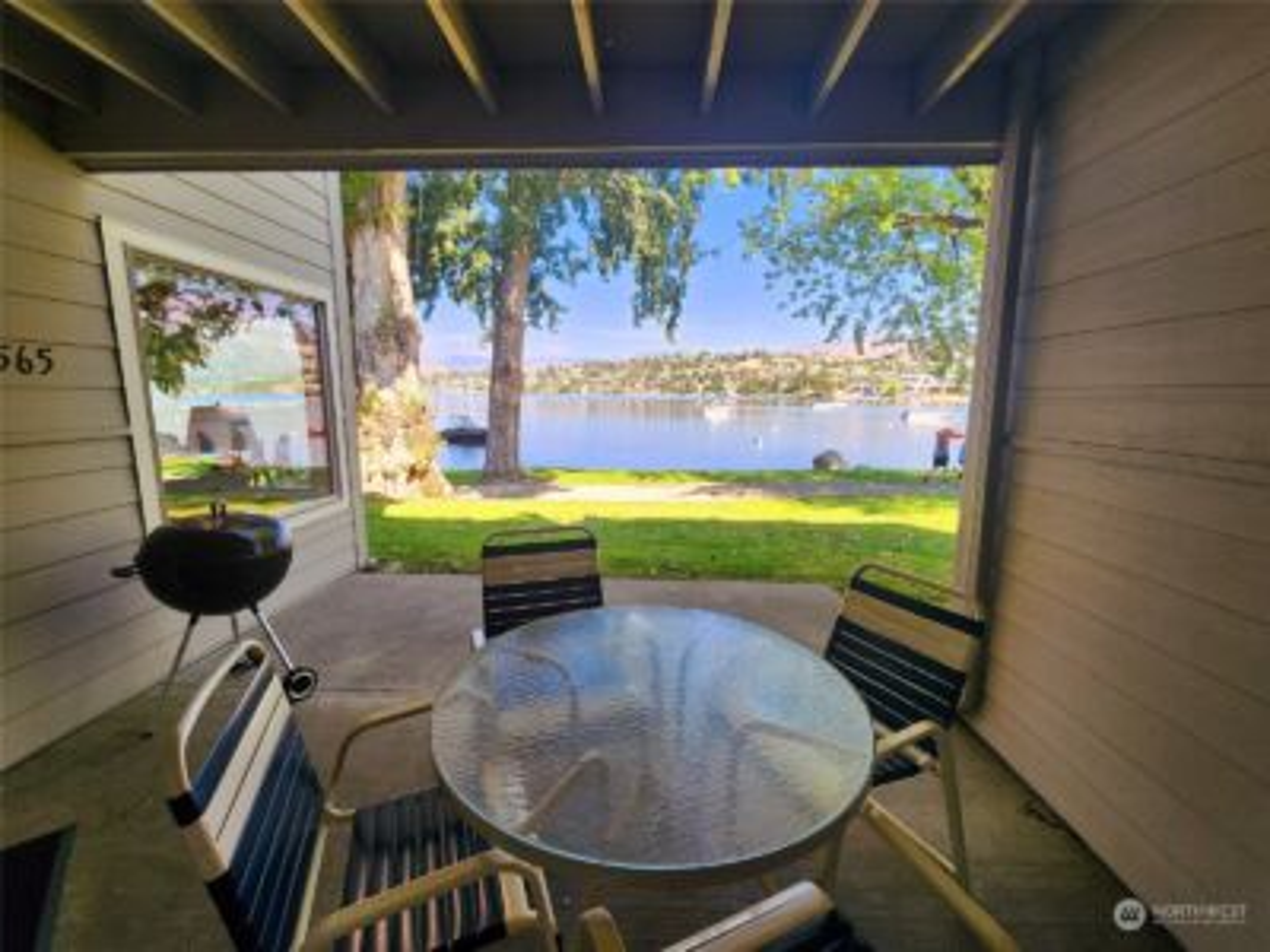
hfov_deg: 106.2
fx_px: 477
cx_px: 635
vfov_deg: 89.9
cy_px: 476
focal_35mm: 13
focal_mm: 2.2
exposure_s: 1/286
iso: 50
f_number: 2.2
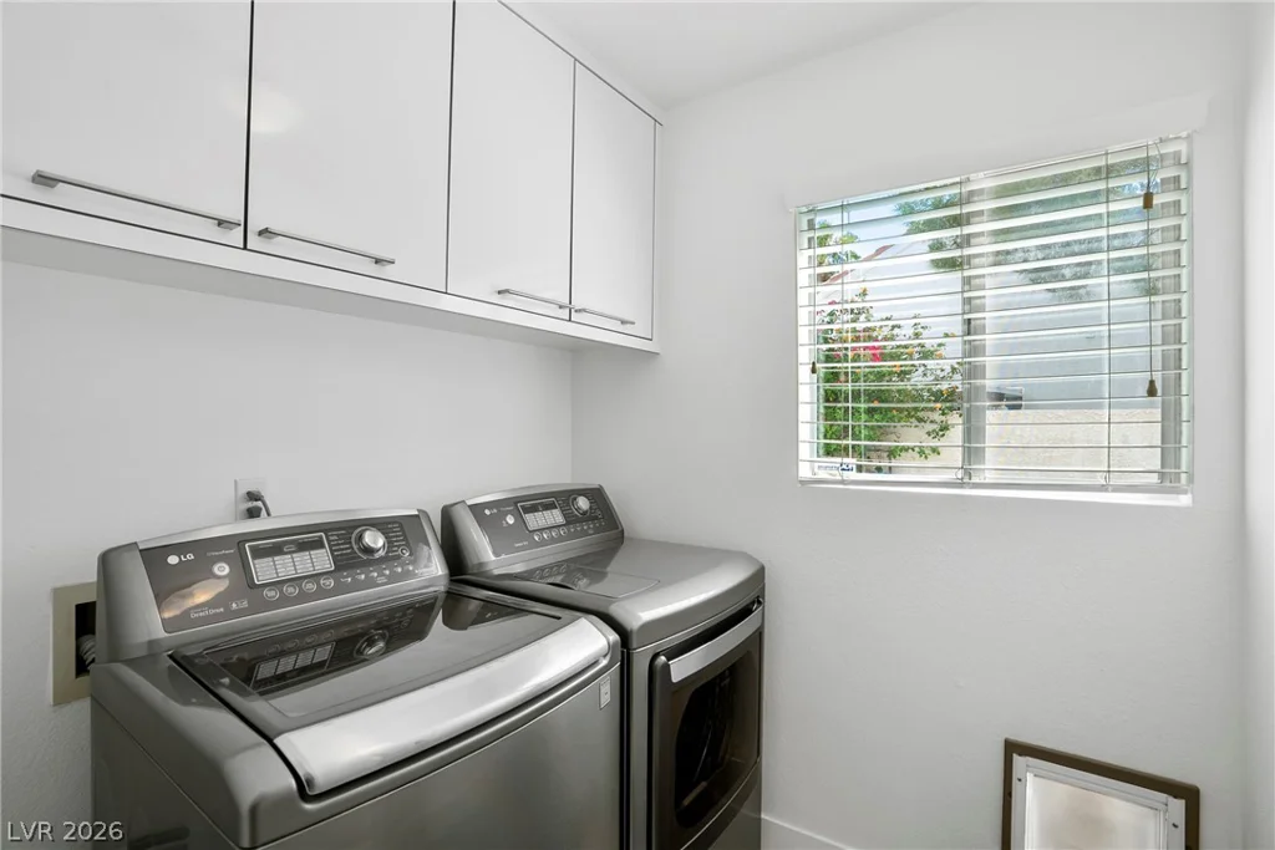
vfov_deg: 73.8
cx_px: 638
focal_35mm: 16
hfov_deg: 96.7
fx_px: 567
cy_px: 425
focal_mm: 16
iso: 800
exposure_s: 1/10
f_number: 9
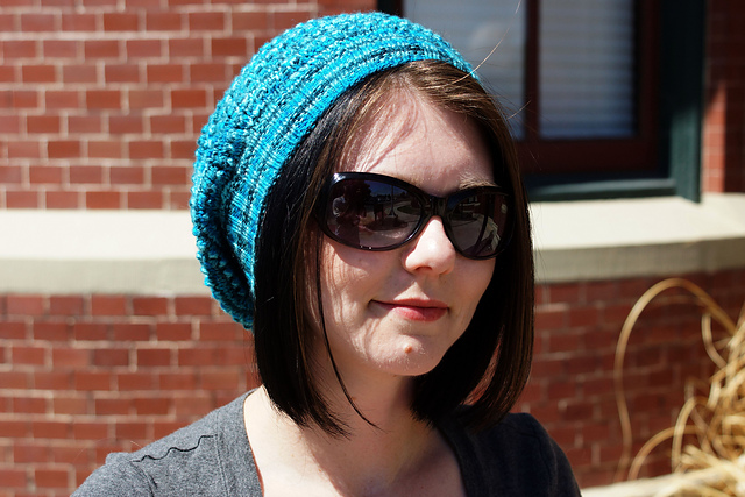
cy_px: 248
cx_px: 372
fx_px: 1242
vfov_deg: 22.6
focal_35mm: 60
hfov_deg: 33.4
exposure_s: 1/1000
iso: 320
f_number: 5.6
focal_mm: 40
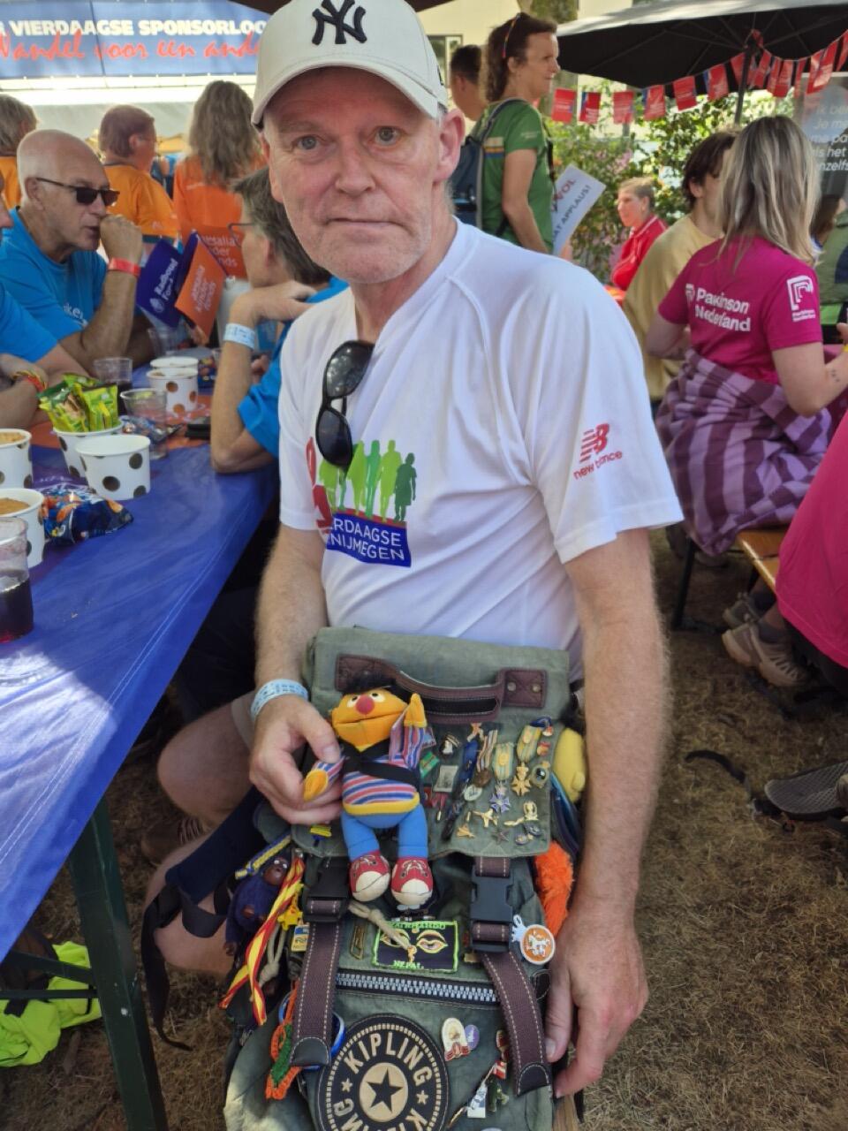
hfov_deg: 58.9
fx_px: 751
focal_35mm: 23
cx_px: 424
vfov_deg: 73.9
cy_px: 566
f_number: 1.8
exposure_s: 1/180
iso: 32
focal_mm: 5.4
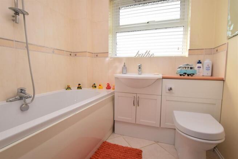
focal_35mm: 18
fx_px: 119
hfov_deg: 90.0
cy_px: 80
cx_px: 119
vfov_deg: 67.4
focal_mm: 12
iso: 400
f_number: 9
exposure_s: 1/125
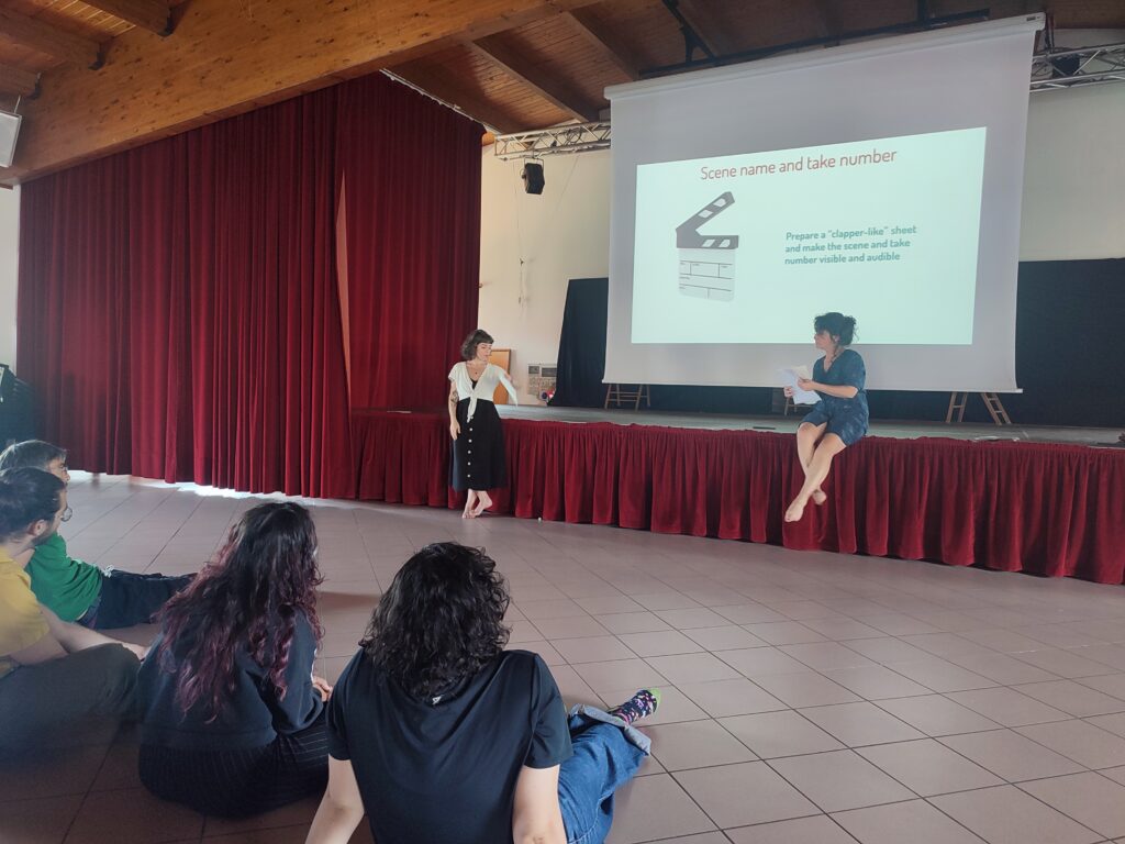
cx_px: 562
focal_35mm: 25
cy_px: 422
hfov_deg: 69.4
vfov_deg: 54.9
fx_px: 812
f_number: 1.9
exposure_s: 1/25
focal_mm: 6.04
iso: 241
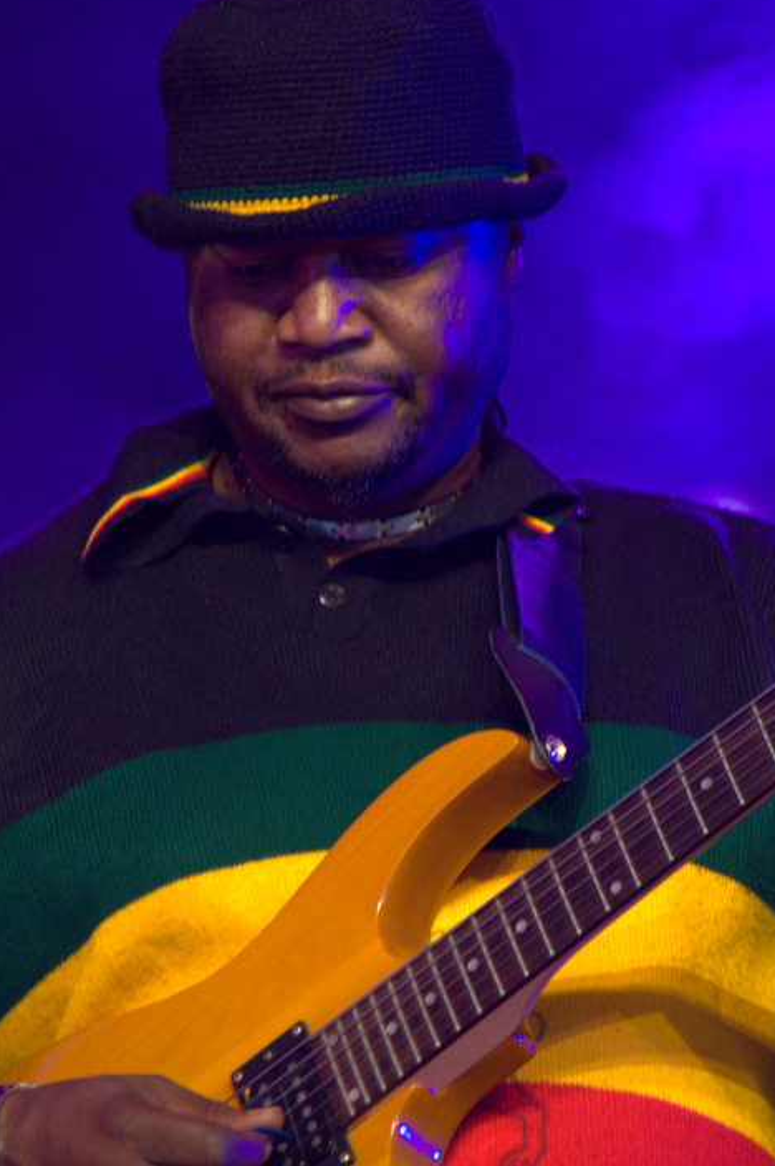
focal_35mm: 368
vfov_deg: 5.6
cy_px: 571
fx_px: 11906
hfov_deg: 3.7
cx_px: 389
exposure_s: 1/60
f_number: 6.3
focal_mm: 240
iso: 3200
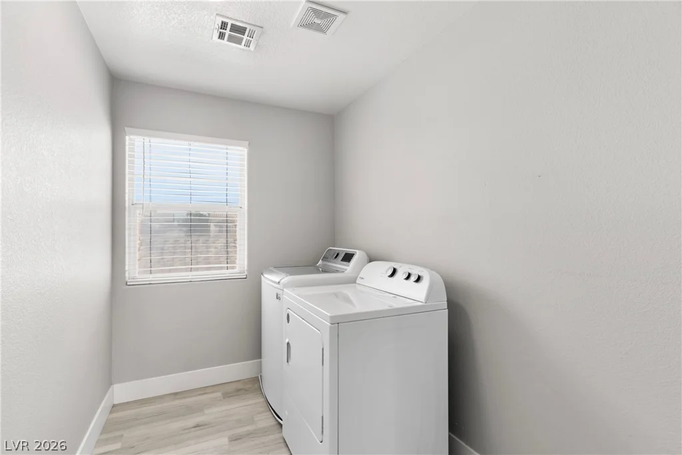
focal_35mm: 17
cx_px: 341
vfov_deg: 70.5
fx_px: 322
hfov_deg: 93.3
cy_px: 228
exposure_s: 1/20
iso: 500
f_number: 8
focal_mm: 17
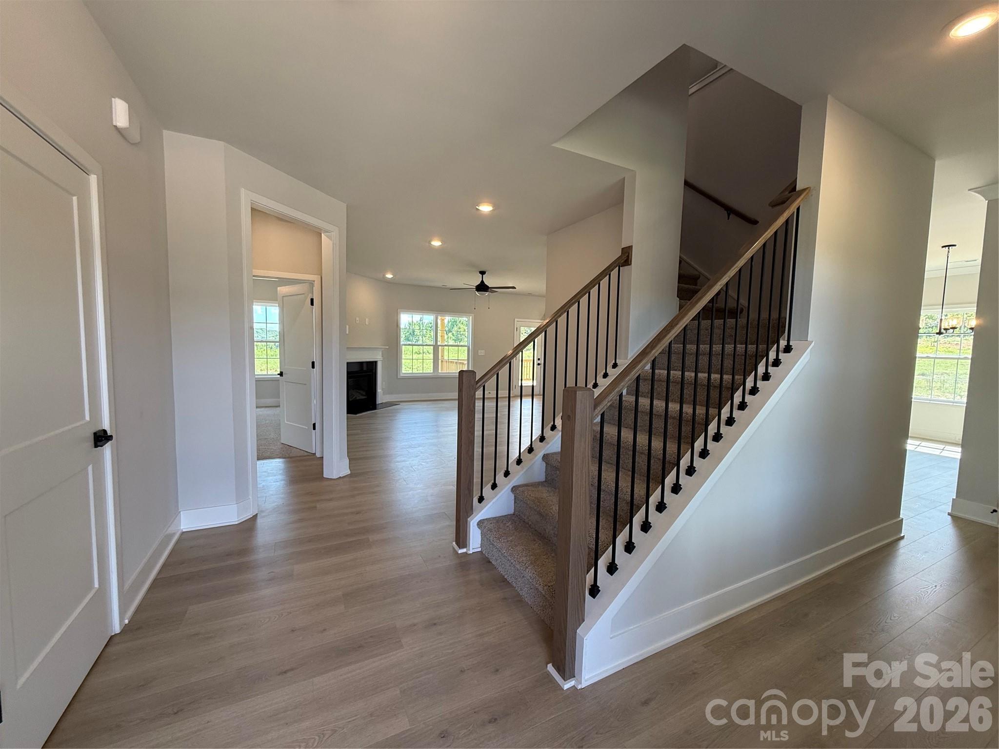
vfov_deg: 85.7
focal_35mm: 14
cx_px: 500
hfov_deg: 102.1
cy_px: 374
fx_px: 404
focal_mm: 2.22
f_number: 2.2
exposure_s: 1/120
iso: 100
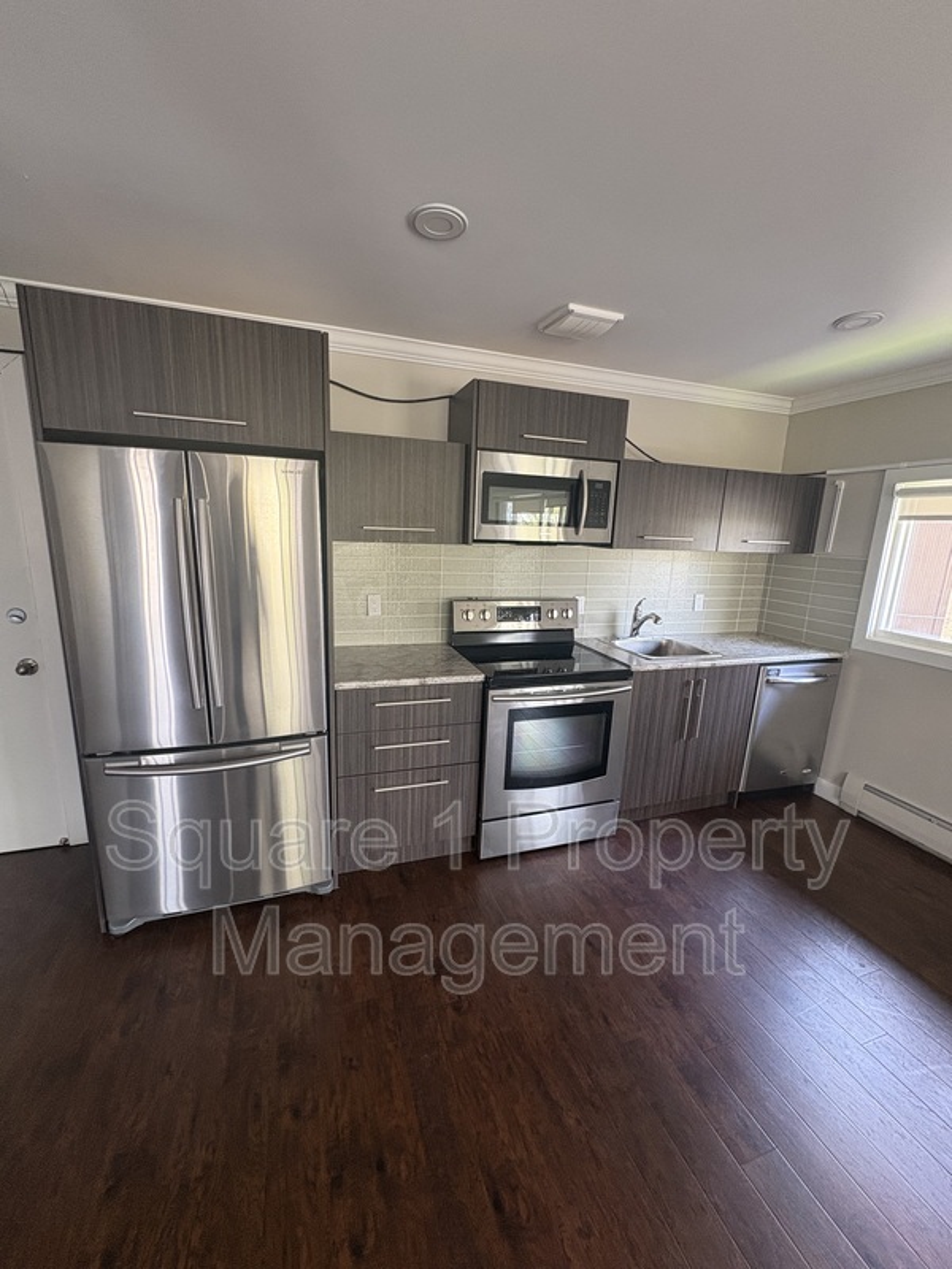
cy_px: 634
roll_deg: -1.1
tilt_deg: -11.3
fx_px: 513
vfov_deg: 102.1
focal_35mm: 14
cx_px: 476
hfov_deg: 85.7
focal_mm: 2.22
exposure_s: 1/60
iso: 320
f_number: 2.2
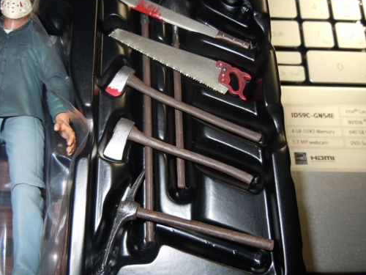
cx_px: 177
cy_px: 120
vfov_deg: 39.6
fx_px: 381
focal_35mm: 36
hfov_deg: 51.3
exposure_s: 1/30
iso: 100
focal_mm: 5.4
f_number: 3.5
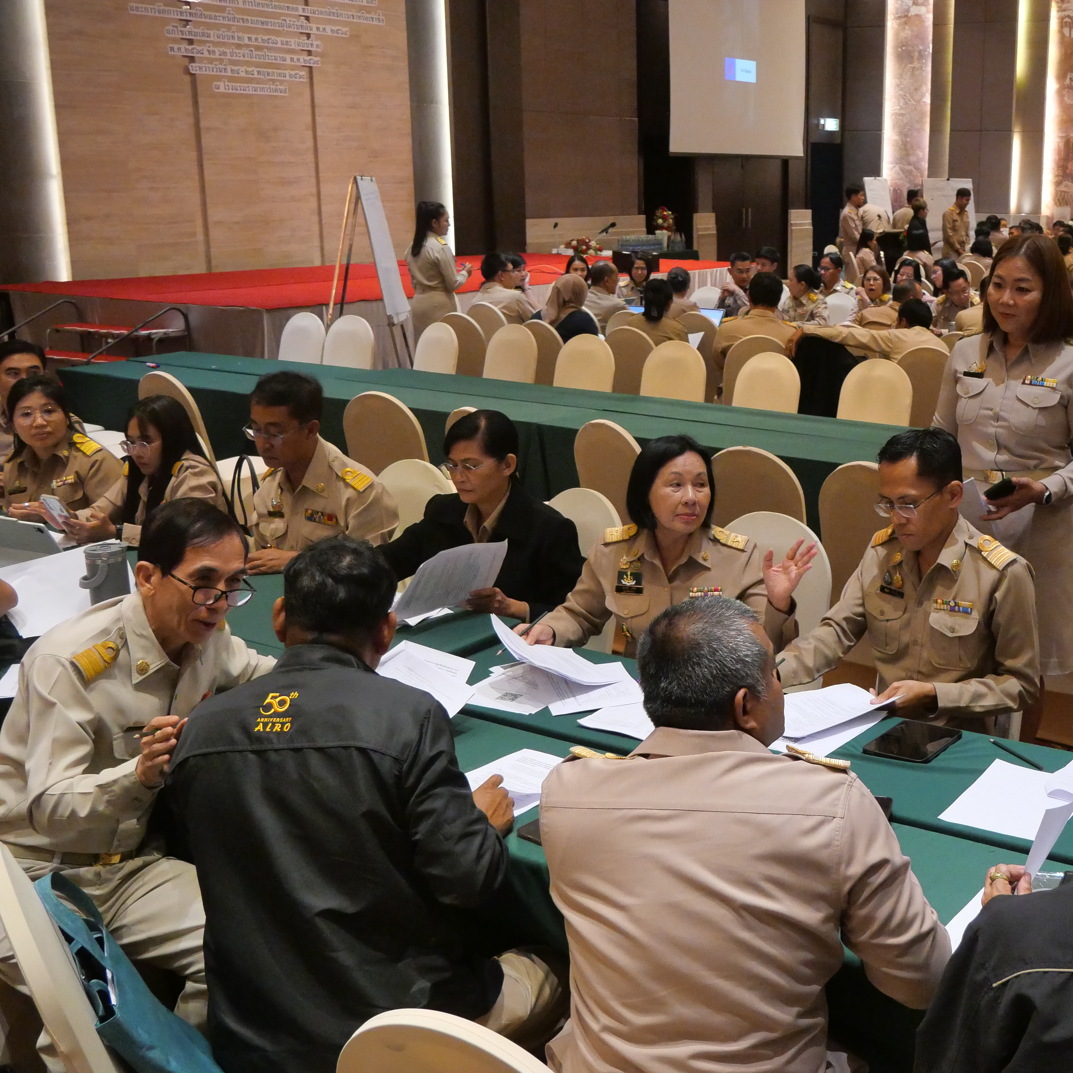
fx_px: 1403
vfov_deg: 41.9
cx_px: 799
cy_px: 533
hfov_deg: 40.7
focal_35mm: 40
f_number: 4.5
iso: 3200
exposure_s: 1/160
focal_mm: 15
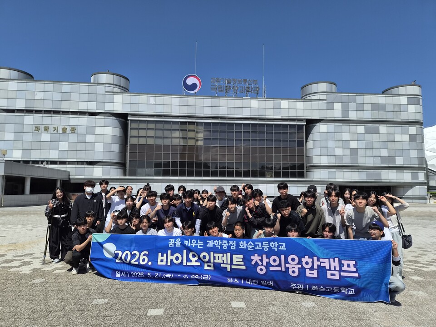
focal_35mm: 23
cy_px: 164
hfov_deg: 73.9
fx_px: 290
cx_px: 218
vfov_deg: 58.9
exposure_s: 1/6528
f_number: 1.8
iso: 80
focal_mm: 5.4
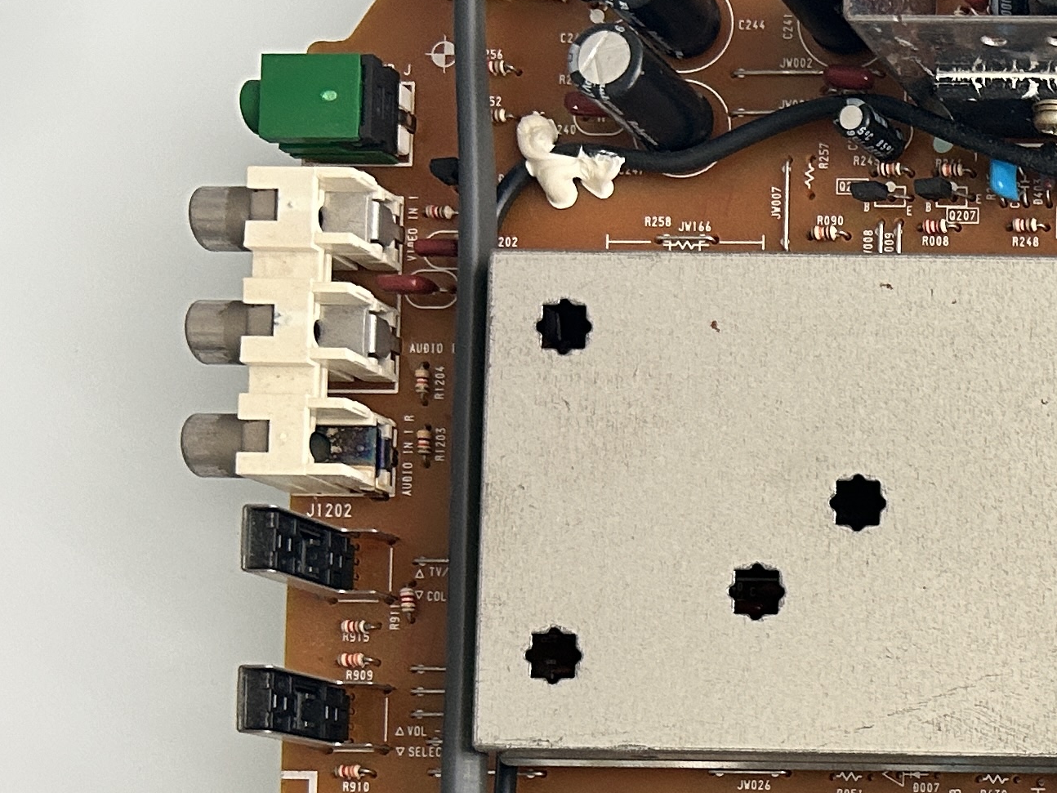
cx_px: 1639
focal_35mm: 81
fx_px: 2474
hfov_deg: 20.3
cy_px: 911
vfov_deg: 17.5
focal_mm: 5.7
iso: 125
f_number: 1.5
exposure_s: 1/106
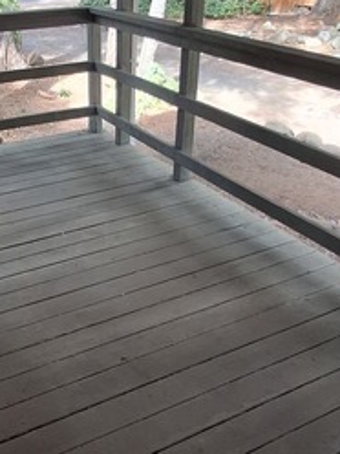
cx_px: 91
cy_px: 230
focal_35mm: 43
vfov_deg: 43.8
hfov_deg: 33.0
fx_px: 563
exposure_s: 1/120
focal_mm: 1.64
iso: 50
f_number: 2.2
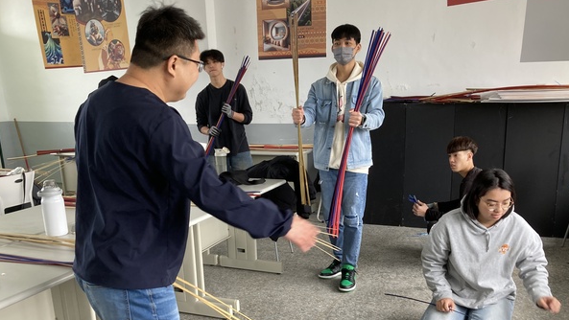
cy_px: 241
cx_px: 296
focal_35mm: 36
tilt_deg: -14.9
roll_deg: +0.1
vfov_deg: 32.2
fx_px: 543
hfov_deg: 55.3
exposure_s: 1/60
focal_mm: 3.99
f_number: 1.8
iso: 50
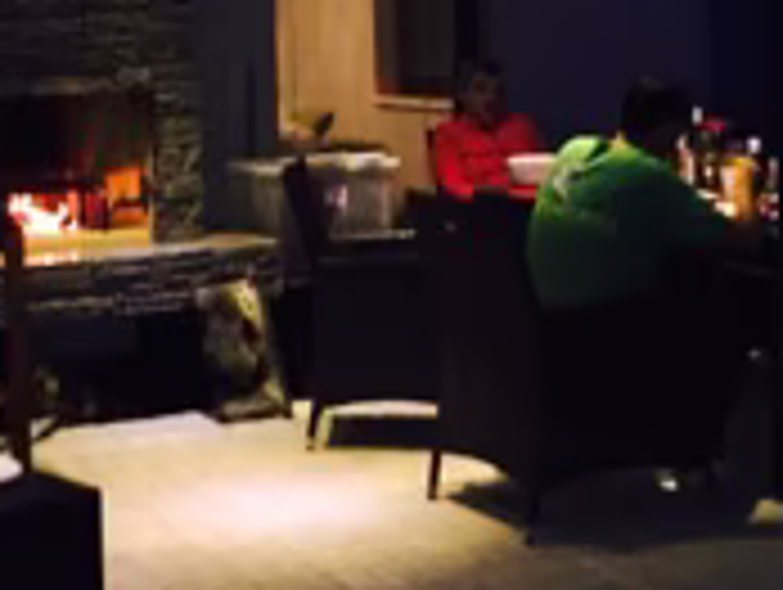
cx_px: 220
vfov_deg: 18.2
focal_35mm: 80
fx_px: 1812
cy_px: 59
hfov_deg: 24.2
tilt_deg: -2.7
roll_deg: +2.4
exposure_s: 1/17
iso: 250
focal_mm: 4.15
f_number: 2.2
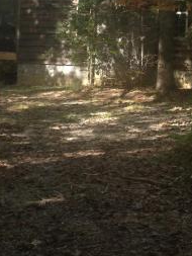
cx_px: 126
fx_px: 739
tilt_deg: +0.9
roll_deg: -1.7
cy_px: 54
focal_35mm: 100
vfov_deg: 19.4
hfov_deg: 14.8
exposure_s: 1/162
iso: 50
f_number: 2.4
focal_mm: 4.12
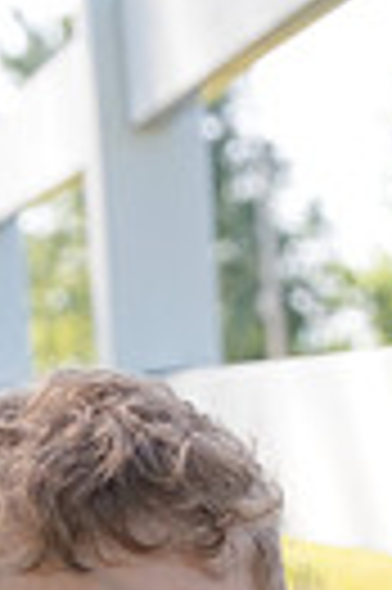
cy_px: 1225
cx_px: 68
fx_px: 3341
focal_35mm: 204
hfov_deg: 6.7
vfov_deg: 9.4
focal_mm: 46
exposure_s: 1/320
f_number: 5.6
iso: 400
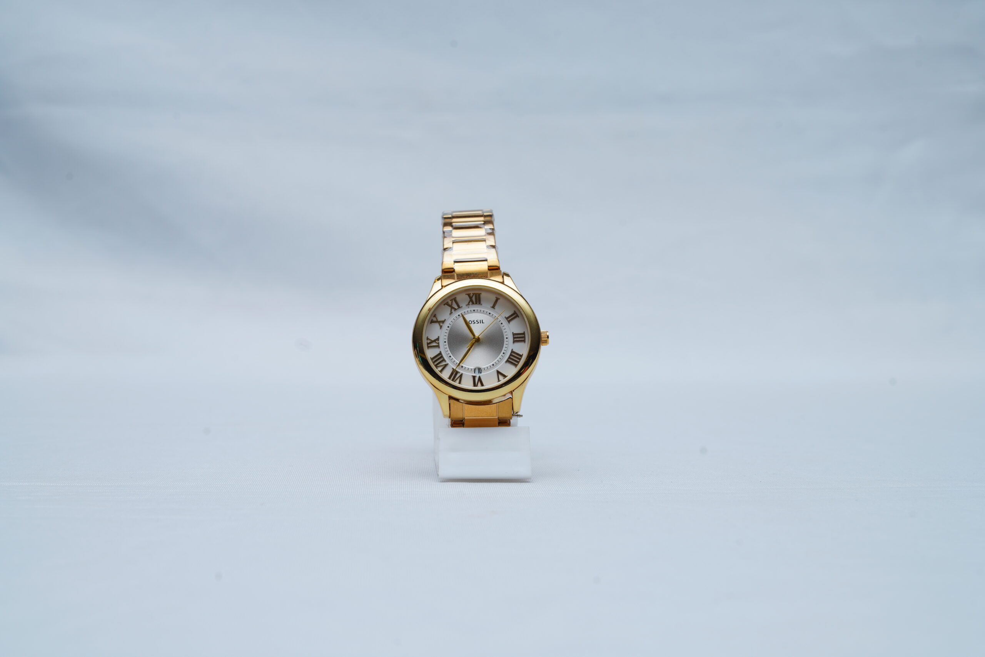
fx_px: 1368
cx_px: 492
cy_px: 328
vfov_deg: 27.0
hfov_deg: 39.6
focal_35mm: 50
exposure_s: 1/160
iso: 125
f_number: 9
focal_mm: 50
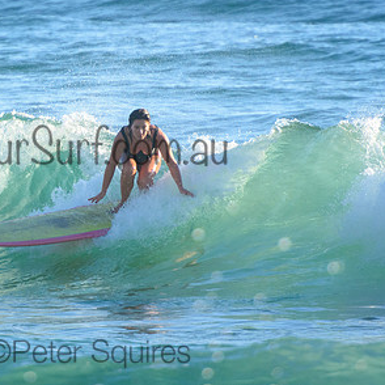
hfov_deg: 1.7
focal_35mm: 1007
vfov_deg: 1.7
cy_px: 134
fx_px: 12671
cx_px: 89
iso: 720
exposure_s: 1/2500
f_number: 5.6
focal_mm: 400
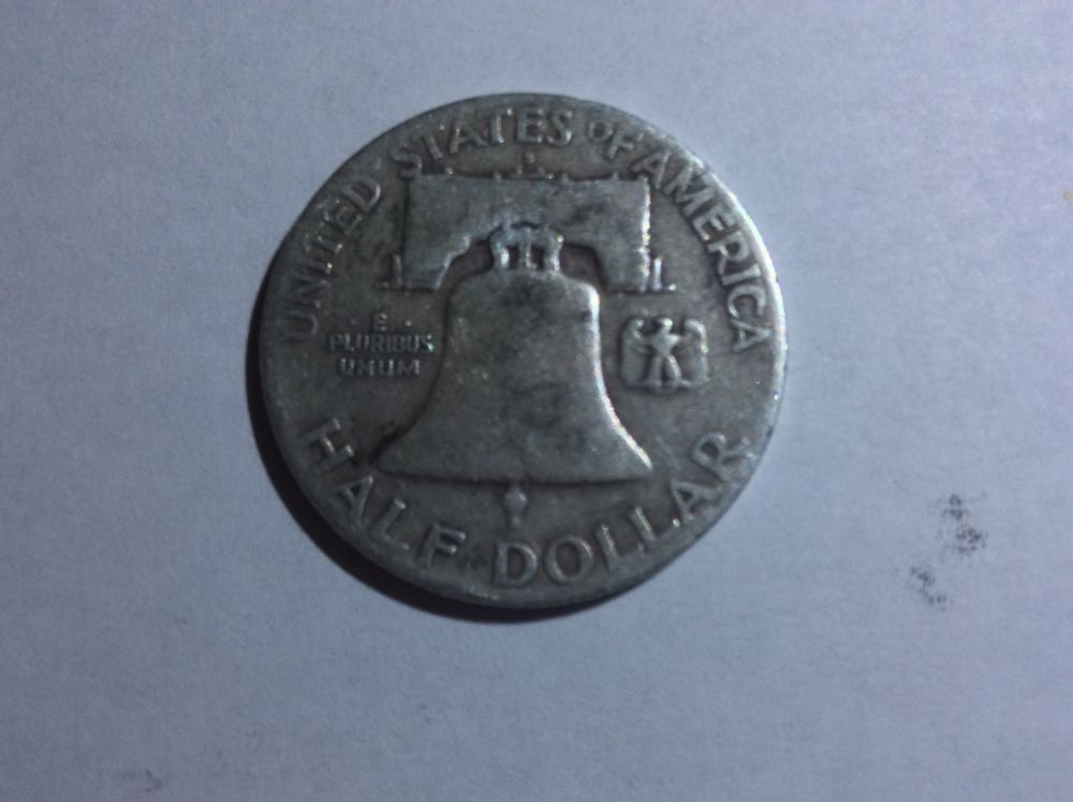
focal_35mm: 32
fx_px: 990
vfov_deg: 44.1
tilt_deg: -81.9
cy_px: 401
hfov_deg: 56.9
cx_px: 536
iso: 64
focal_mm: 3.3
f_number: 2.4
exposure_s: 1/24
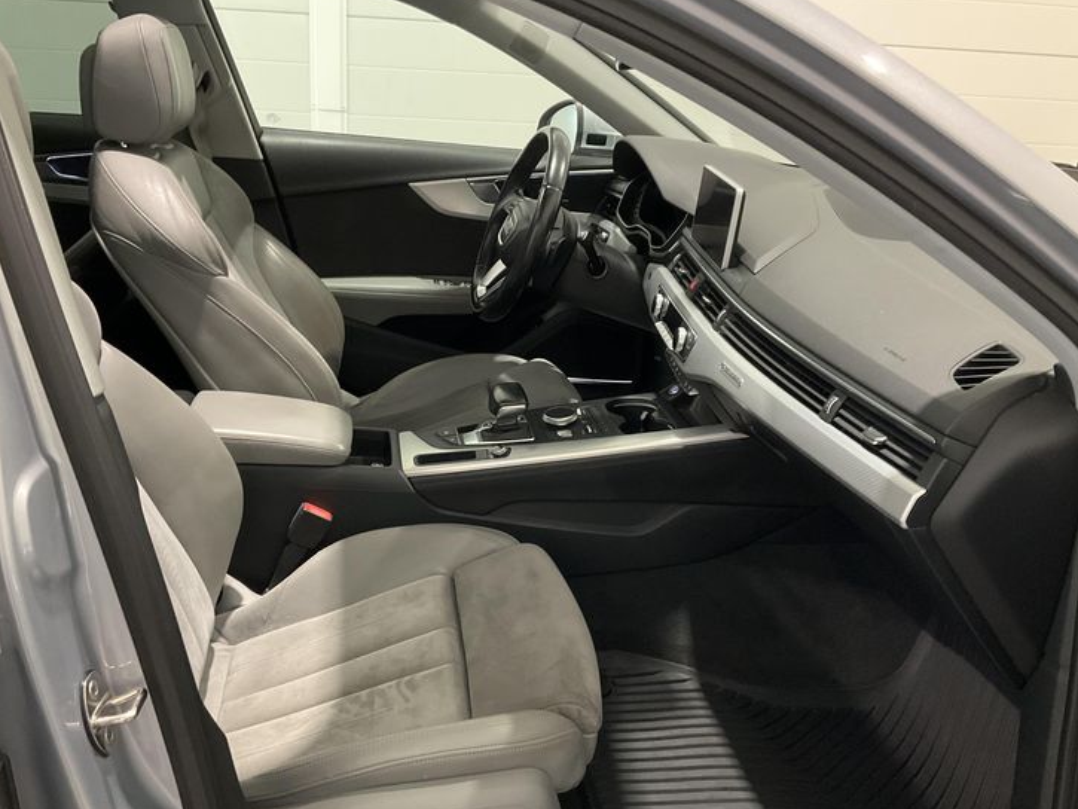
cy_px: 404
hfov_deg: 56.7
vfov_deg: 44.2
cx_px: 488
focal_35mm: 32
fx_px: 997
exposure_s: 1/33
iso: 250
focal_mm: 3
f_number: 1.8
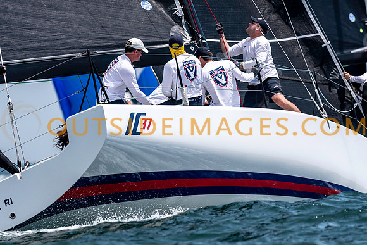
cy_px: 122
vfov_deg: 3.1
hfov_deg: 4.6
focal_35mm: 450
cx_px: 184
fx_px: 4588
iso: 320
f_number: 5.6
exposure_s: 1/3200
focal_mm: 300
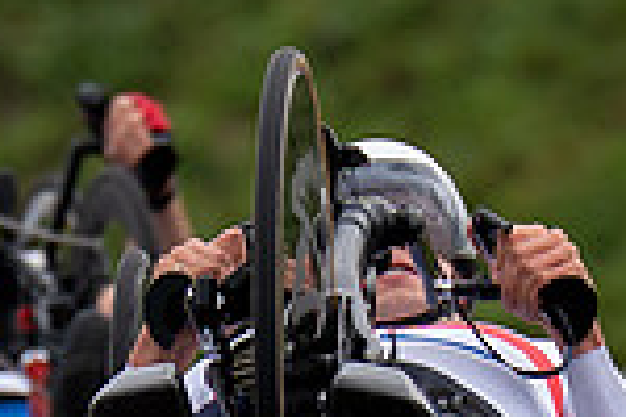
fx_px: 33471
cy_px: 939
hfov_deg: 1.1
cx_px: 389
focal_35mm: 1925
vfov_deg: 0.7
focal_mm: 200
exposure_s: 1/1000
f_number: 3.5
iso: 125
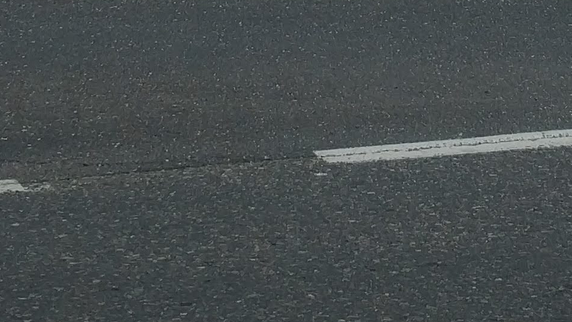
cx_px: 332
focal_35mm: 146
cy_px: -402
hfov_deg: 14.7
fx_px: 2214
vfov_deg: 7.8
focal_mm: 4.5
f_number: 2
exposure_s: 1/1843
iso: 100
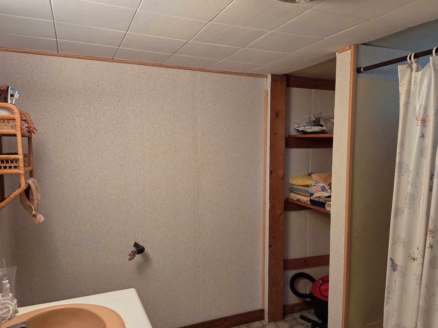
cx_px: 235
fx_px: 342
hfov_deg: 65.2
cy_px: 188
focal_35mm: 27
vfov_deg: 51.2
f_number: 1.8
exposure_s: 1/120
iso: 400
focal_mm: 5.4
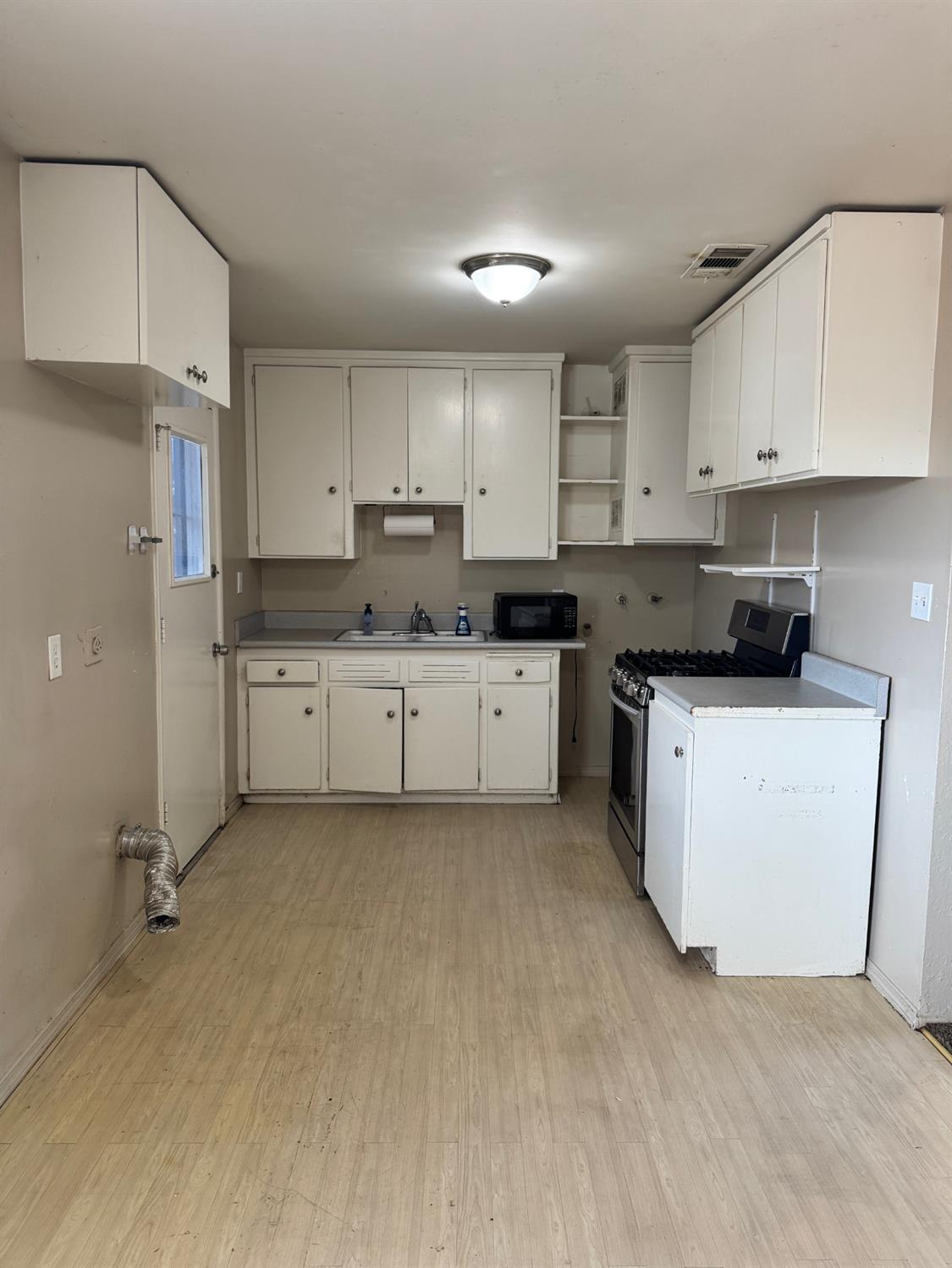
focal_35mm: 24
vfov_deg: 71.6
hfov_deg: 56.8
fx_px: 880
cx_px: 476
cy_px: 634
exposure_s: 1/120
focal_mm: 6.76
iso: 200
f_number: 1.78
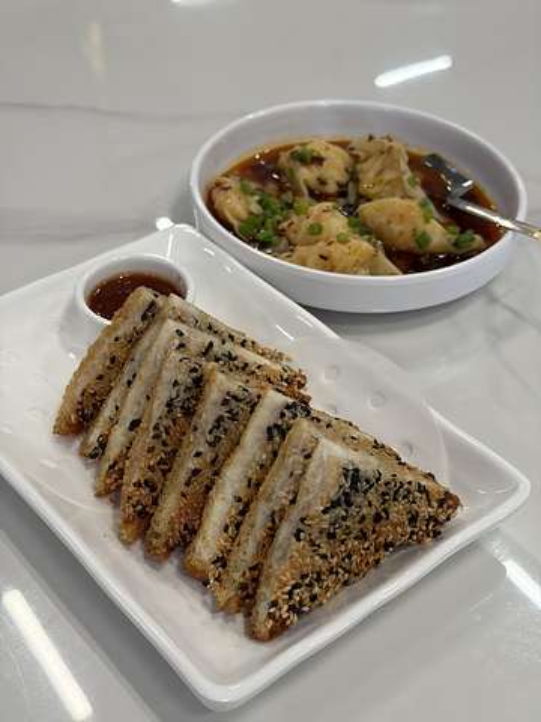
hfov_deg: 28.0
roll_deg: -3.6
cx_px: 270
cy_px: 361
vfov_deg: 36.8
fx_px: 1084
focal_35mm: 52
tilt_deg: -40.4
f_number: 1.6
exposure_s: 1/100
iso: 80
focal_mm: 5.96
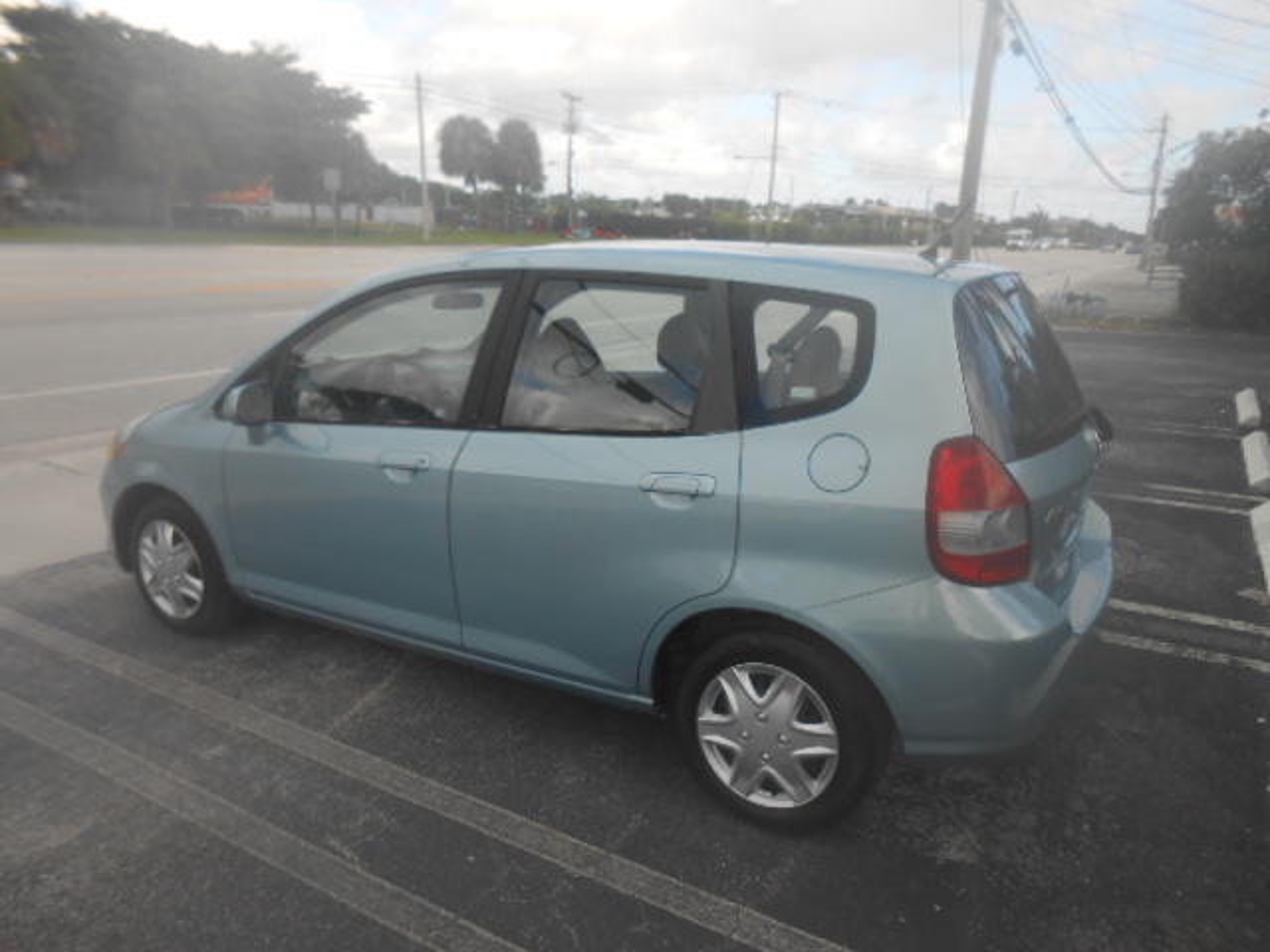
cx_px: 635
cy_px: 476
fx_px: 954
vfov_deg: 53.1
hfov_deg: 67.3
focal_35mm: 26
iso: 80
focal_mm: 4.6
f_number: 3.5
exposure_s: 1/320
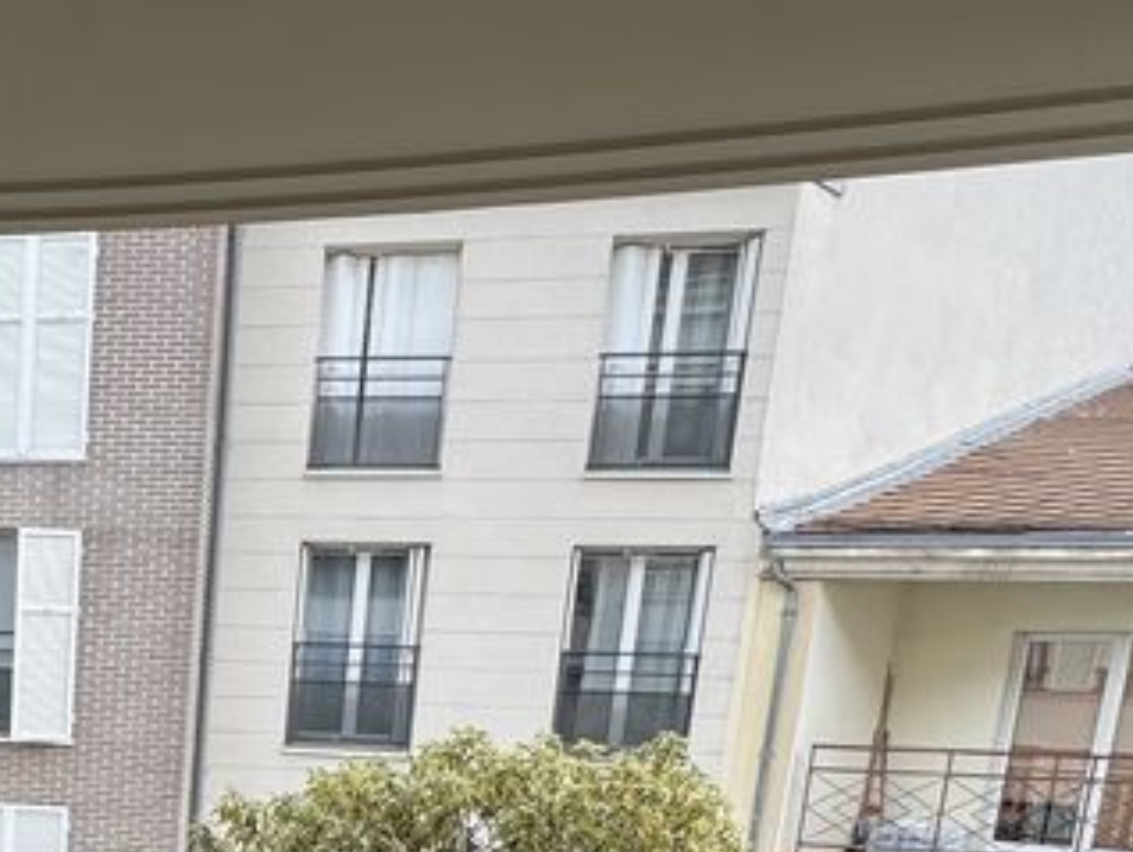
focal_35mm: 44
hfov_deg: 37.7
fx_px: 1441
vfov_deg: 28.7
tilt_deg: -12.4
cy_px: 1016
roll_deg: -1.6
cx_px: -29
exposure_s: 1/178
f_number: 2.2
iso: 40
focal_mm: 2.22
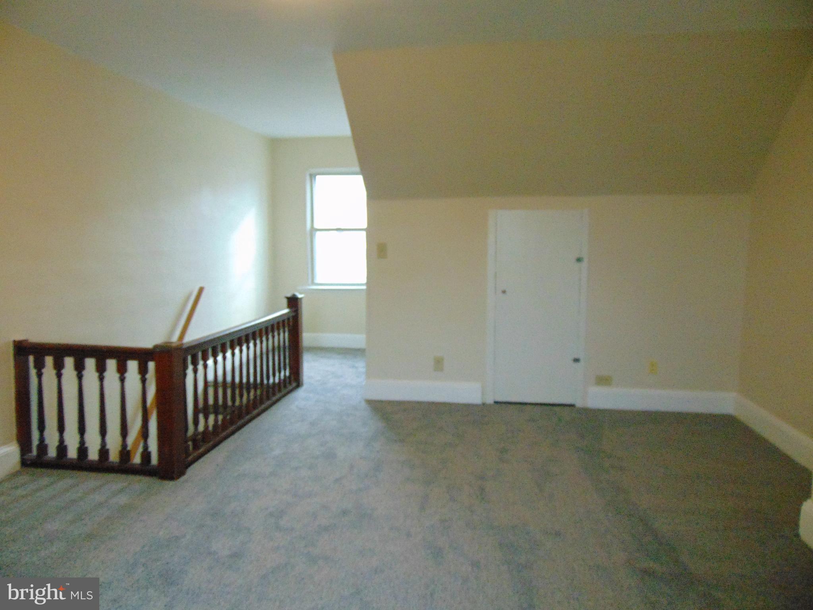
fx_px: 587
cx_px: 406
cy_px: 305
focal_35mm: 25
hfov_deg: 69.4
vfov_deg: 54.9
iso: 500
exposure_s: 1/80
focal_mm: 4.5
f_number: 3
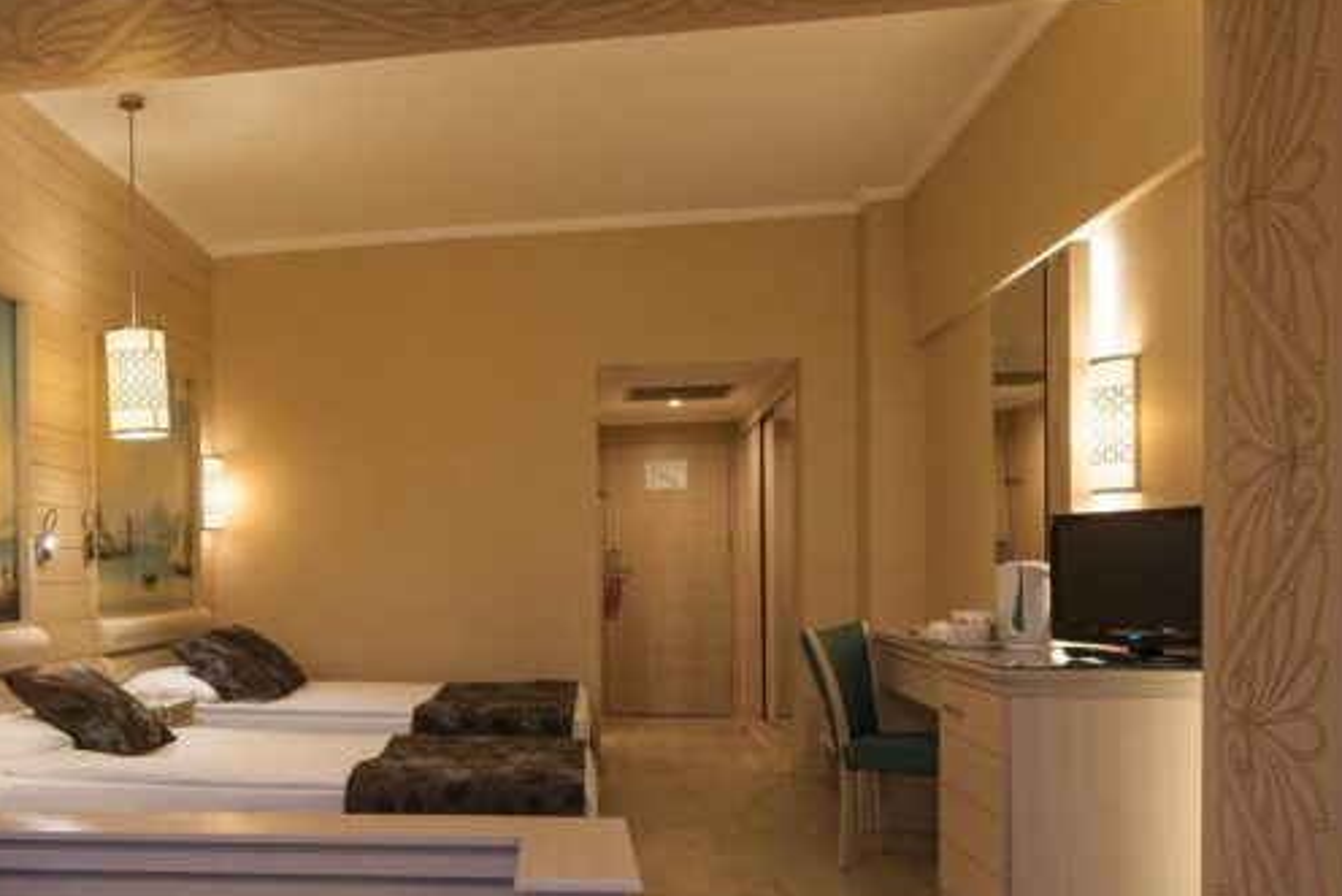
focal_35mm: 33
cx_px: 363
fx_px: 1230
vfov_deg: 39.6
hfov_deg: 54.9
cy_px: 589
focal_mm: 16
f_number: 8
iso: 100
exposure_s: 1
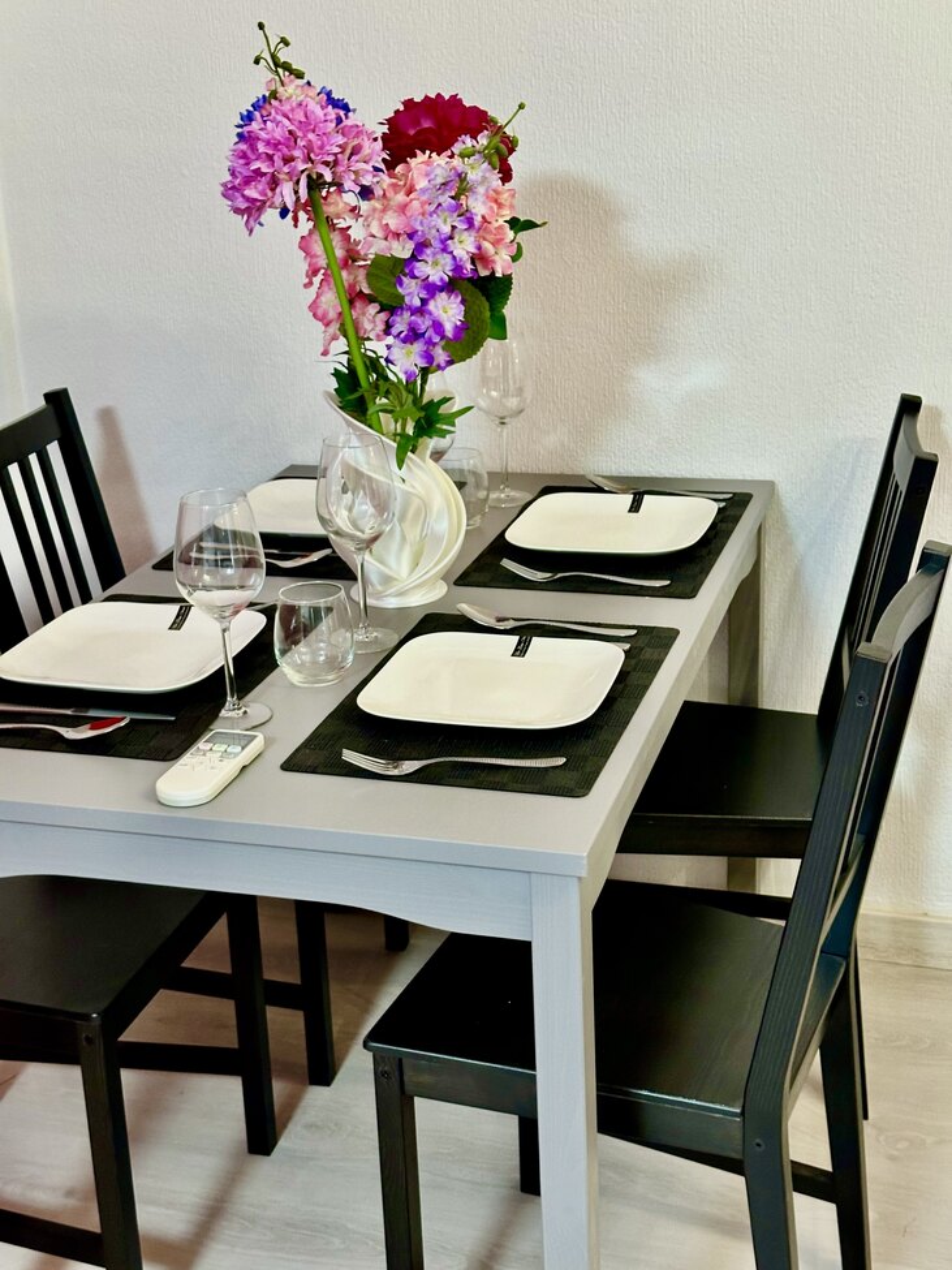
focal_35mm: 48
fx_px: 1760
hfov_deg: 30.3
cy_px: 635
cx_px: 476
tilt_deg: -18.4
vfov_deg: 39.7
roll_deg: +1.7
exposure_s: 1/50
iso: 200
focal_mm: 6.86
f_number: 1.78
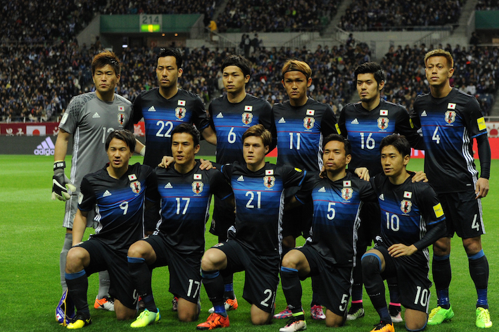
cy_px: 176
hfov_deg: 27.0
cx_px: 263
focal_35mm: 75
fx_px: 1039
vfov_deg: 18.2
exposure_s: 1/800
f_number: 4
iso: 2500
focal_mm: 70
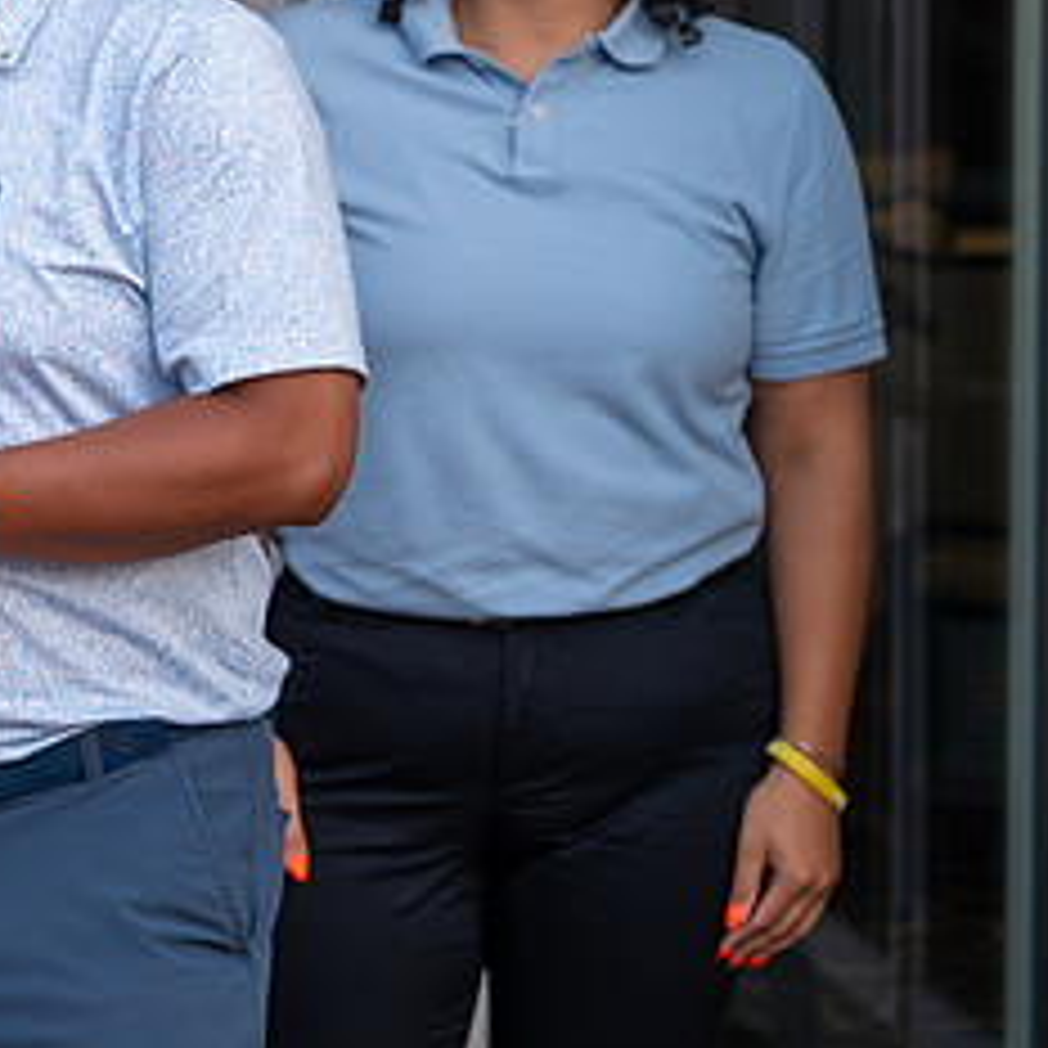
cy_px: 227
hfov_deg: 9.8
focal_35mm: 176
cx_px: -48
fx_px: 6028
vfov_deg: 9.9
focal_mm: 69
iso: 500
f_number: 4
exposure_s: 1/500
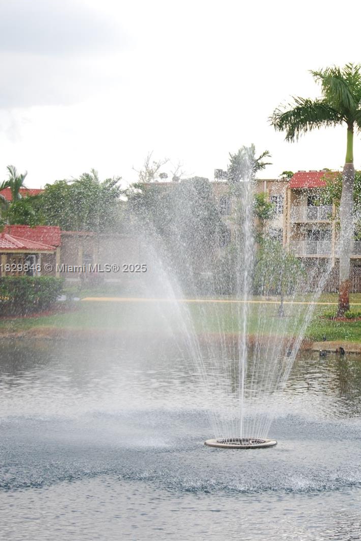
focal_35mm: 86
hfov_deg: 15.5
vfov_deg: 23.6
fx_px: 1293
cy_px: 269
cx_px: 391
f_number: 5.6
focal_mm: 38
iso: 100
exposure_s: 1/200
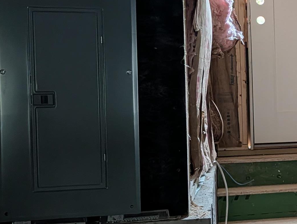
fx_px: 610
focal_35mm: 71
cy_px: 112
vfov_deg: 20.8
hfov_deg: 23.6
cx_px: 401
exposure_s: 1/446
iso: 666
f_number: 1.68
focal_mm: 6.9
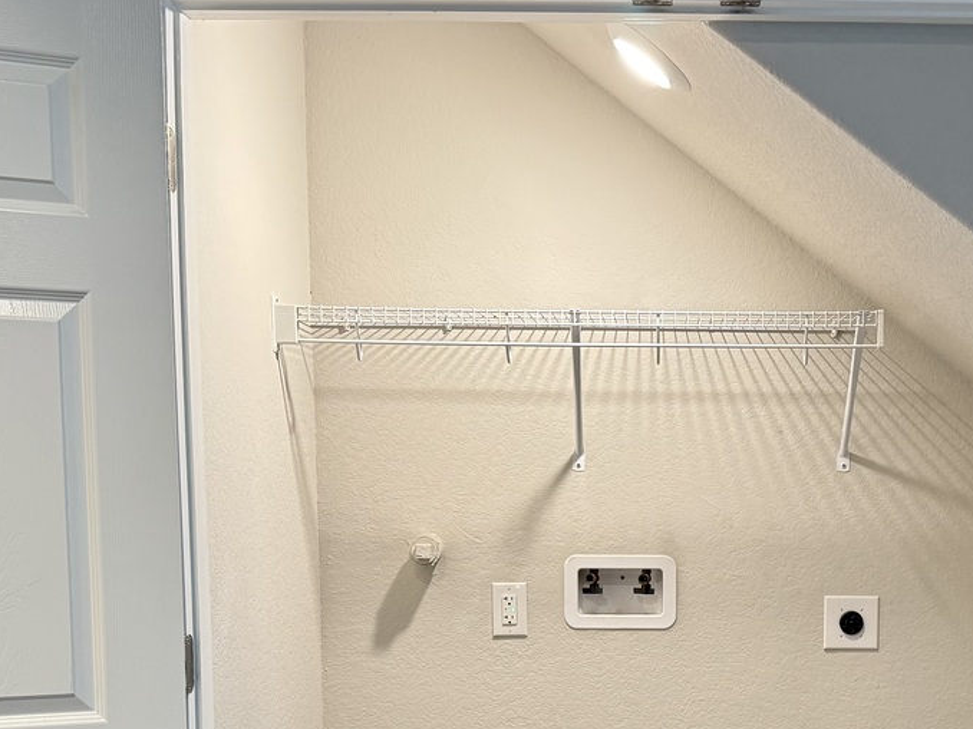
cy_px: 641
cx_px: 662
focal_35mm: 51
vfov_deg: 27.6
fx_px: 1433
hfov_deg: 37.0
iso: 320
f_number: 1.78
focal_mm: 6.76
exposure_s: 1/60
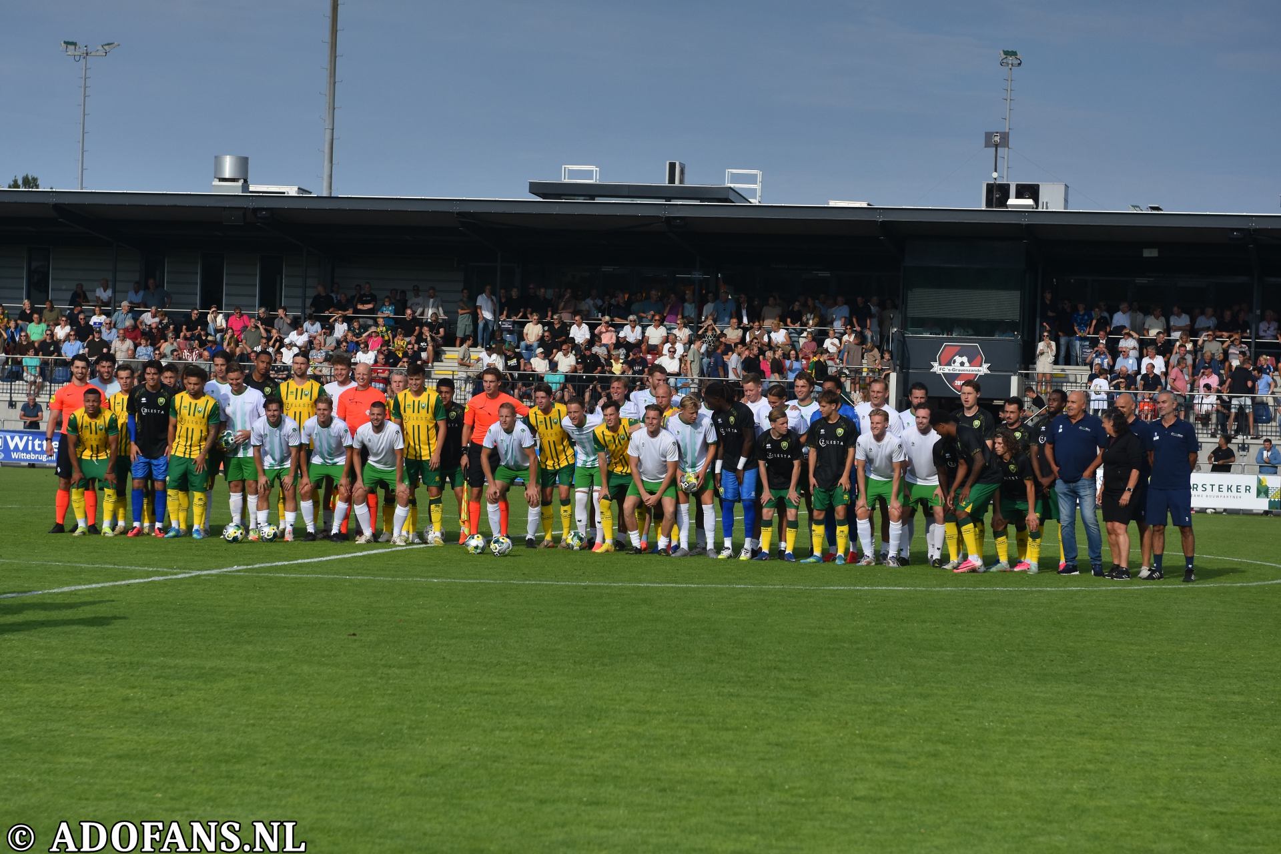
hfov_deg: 22.6
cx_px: 640
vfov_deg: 15.2
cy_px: 427
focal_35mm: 90
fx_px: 3202
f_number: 4.5
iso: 250
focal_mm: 60
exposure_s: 1/3200
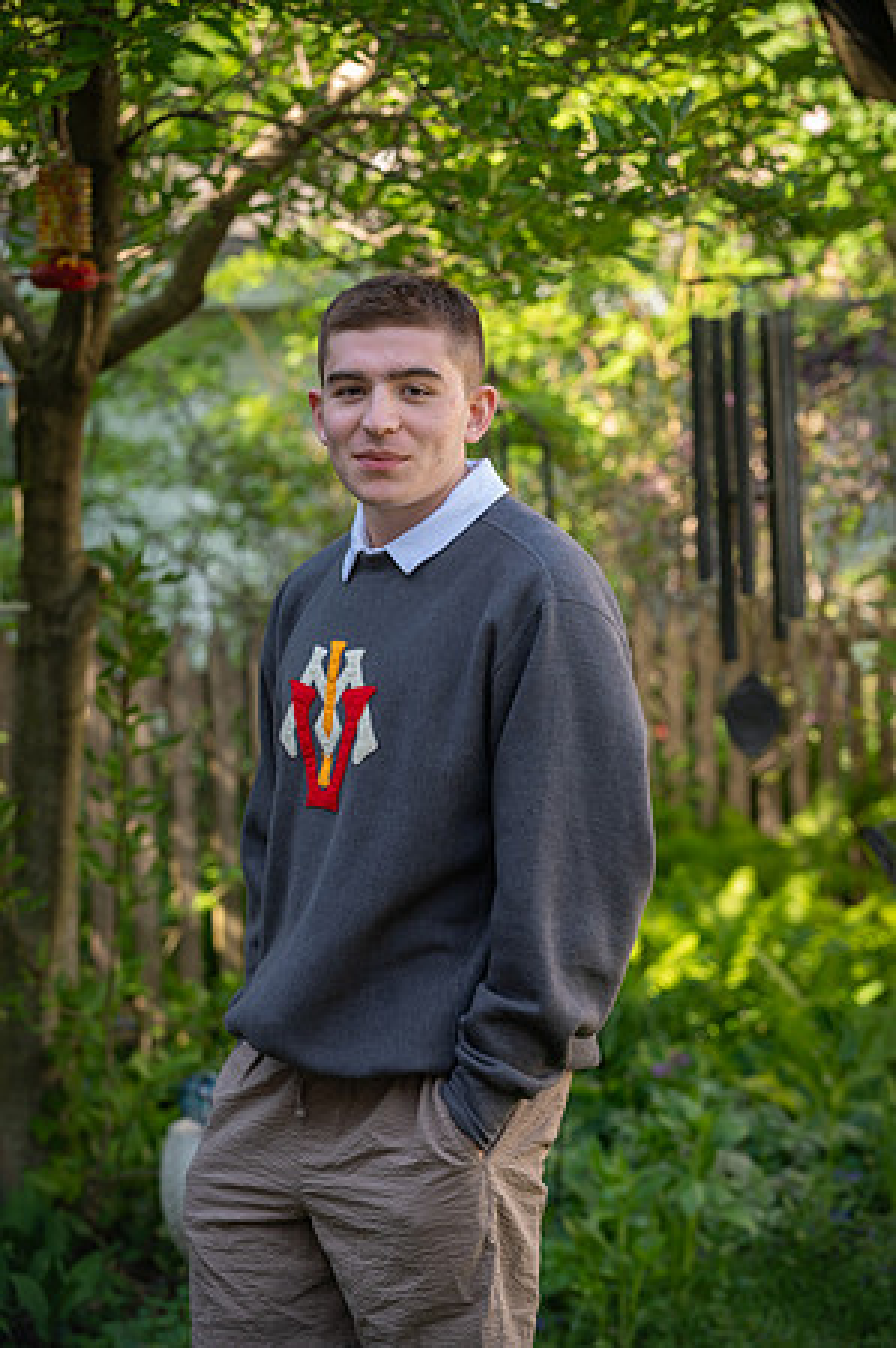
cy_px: 674
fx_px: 3667
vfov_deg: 20.8
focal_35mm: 98
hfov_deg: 13.9
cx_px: 448
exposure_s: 1/160
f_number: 4
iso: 250
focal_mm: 98
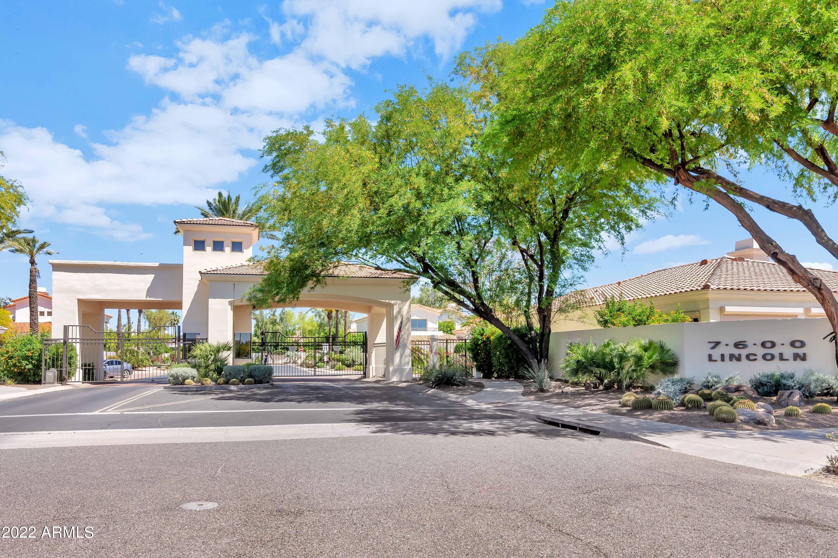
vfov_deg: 50.4
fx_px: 594
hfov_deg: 70.4
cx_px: 419
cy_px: 279
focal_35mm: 26
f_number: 9
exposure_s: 1/320
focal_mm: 17
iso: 200
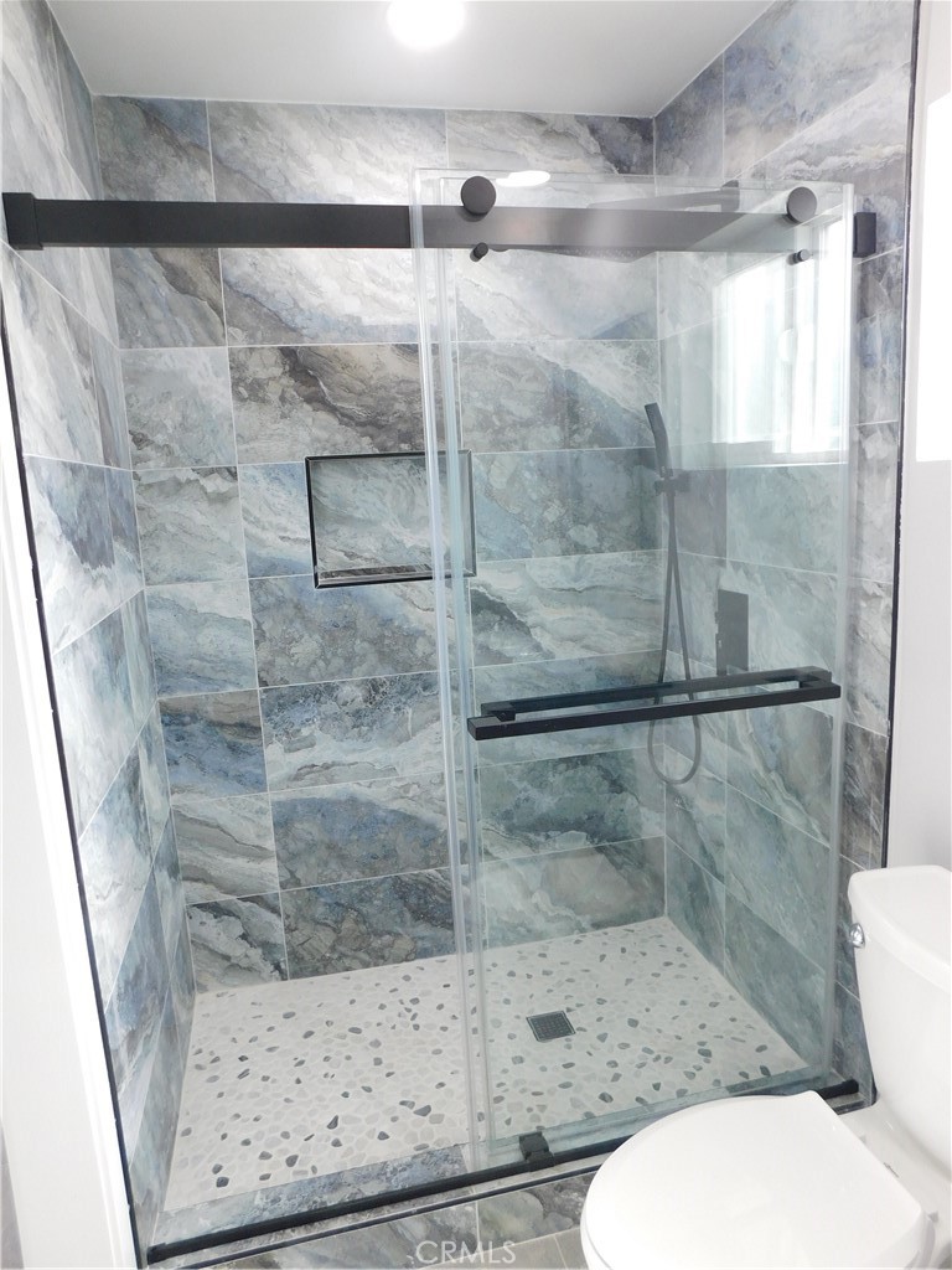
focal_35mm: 23
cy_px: 635
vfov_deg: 73.9
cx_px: 476
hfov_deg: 58.9
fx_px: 843
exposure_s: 1/30
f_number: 3
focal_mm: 4
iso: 220
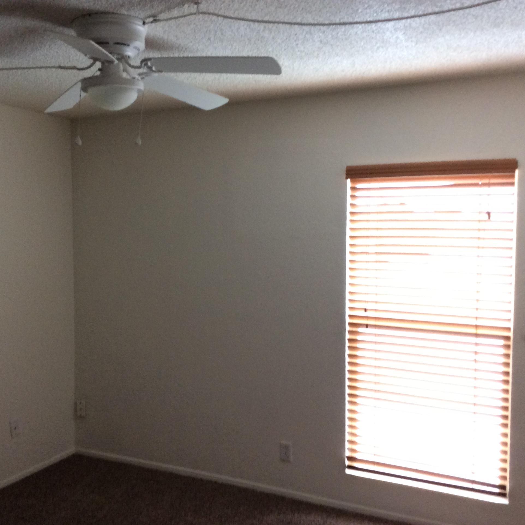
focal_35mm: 38
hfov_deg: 43.6
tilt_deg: -5.6
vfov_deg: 43.9
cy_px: 263
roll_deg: -1.5
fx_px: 652
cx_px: 205
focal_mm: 3.3
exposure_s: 1/24
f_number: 2.4
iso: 125
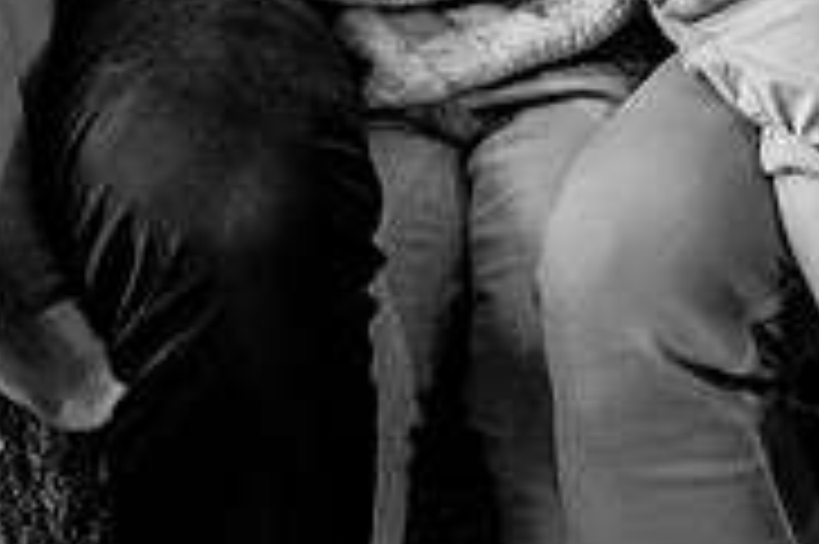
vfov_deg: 7.4
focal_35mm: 181
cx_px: 584
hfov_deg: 11.3
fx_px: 4114
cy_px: -327
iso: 800
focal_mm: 44
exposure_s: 1/250
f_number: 4.5
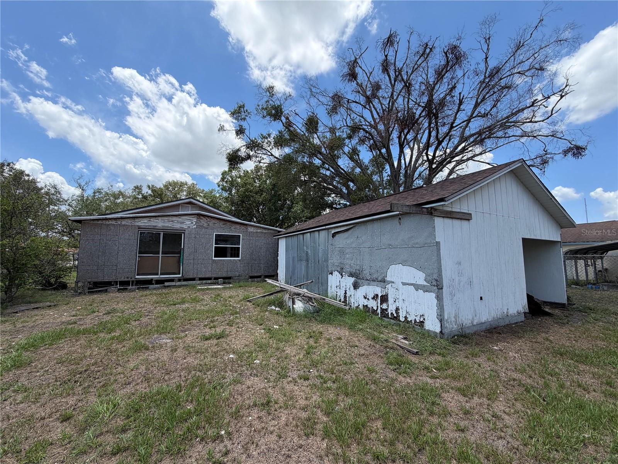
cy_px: 232
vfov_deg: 85.7
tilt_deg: +6.8
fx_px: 250
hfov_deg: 102.1
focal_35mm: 14
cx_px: 309
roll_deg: -0.6
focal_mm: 2.22
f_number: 2.2
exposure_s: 1/770
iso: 25
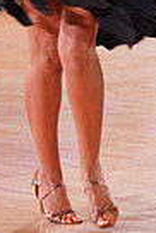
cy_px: -115
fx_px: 2904
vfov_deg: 4.6
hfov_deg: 3.1
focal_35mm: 448
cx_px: 171
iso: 1600
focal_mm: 105
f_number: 4.5
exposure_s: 1/160
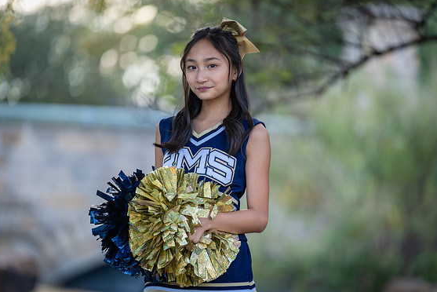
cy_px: 150
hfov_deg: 10.2
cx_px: 217
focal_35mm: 202
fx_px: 2453
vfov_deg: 6.8
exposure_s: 1/320
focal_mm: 194
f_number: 2.8
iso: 320
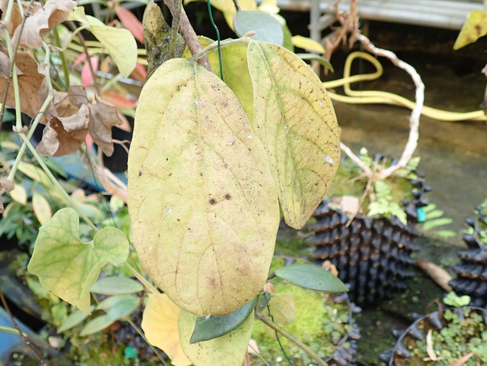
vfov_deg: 46.8
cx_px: 244
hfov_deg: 60.0
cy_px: 183
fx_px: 422
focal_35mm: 30
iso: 250
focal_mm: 5.5
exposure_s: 1/125
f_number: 2.3
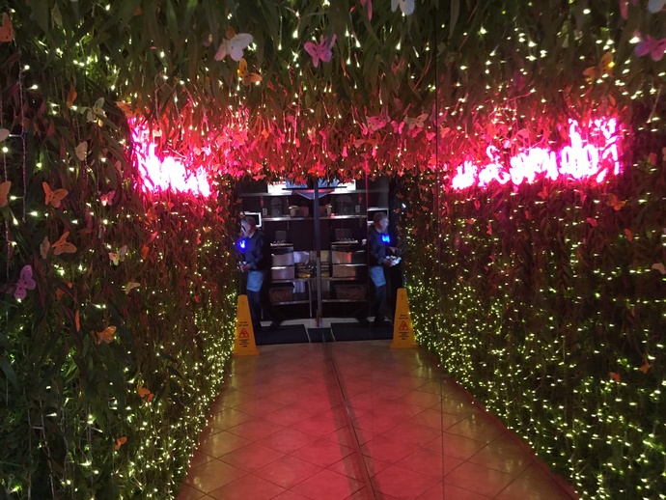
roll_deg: +1.1
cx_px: 333
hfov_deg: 61.6
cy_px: 250
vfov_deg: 48.3
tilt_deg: -0.8
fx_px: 558
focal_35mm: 29
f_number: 2.2
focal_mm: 4.15
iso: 80
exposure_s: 1/8
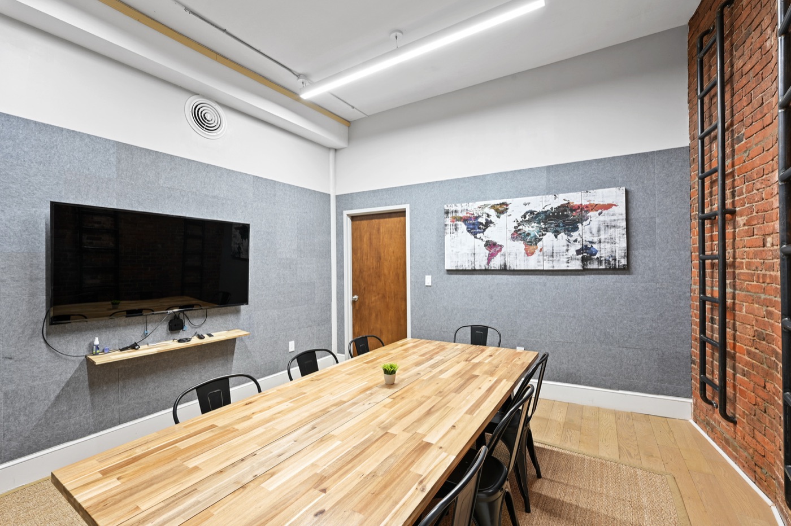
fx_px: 307
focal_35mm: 14
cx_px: 396
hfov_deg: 104.3
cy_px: 263
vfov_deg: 81.2
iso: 100
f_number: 11
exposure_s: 4
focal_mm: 14
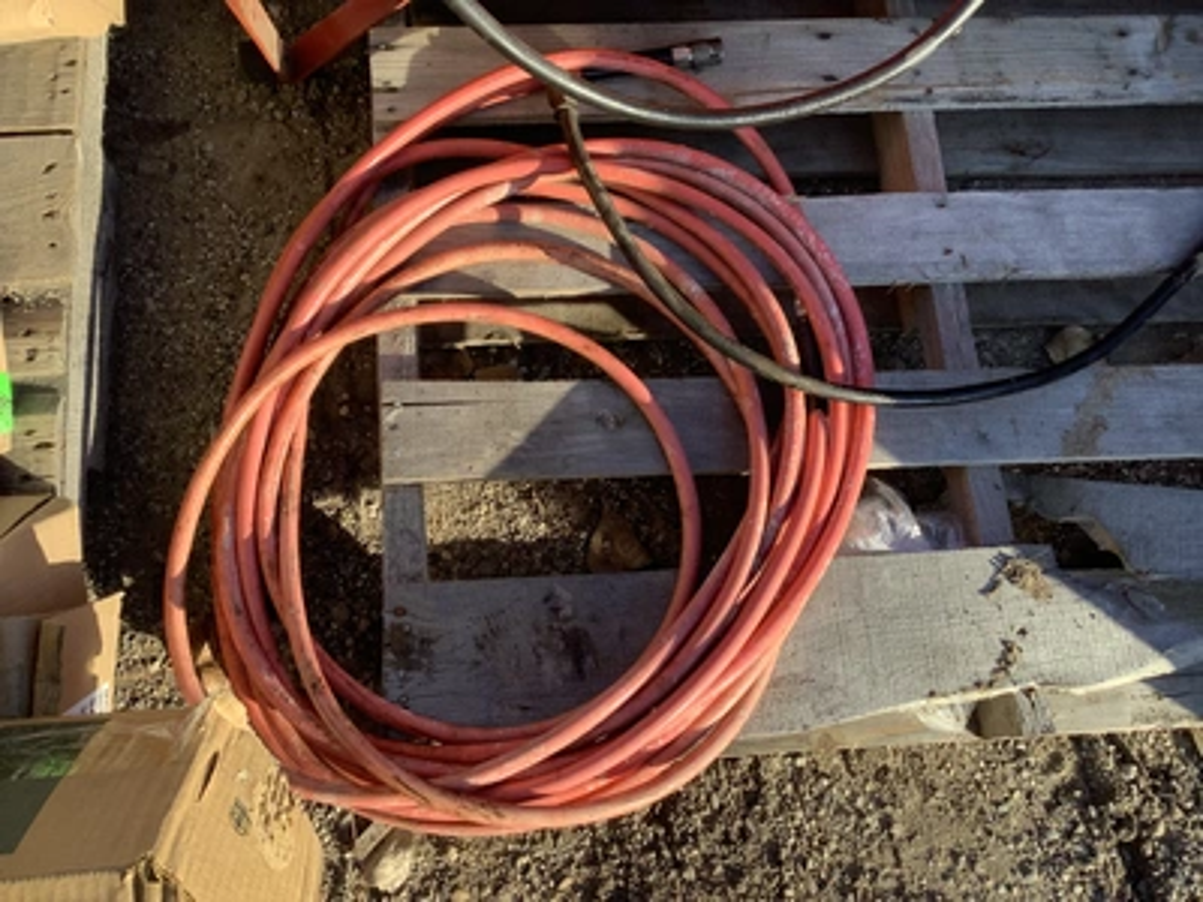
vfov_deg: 45.4
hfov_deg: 58.4
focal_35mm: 31
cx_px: 602
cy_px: 451
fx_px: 1077
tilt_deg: -73.8
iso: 25
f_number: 2.4
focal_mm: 3.3
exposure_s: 1/382
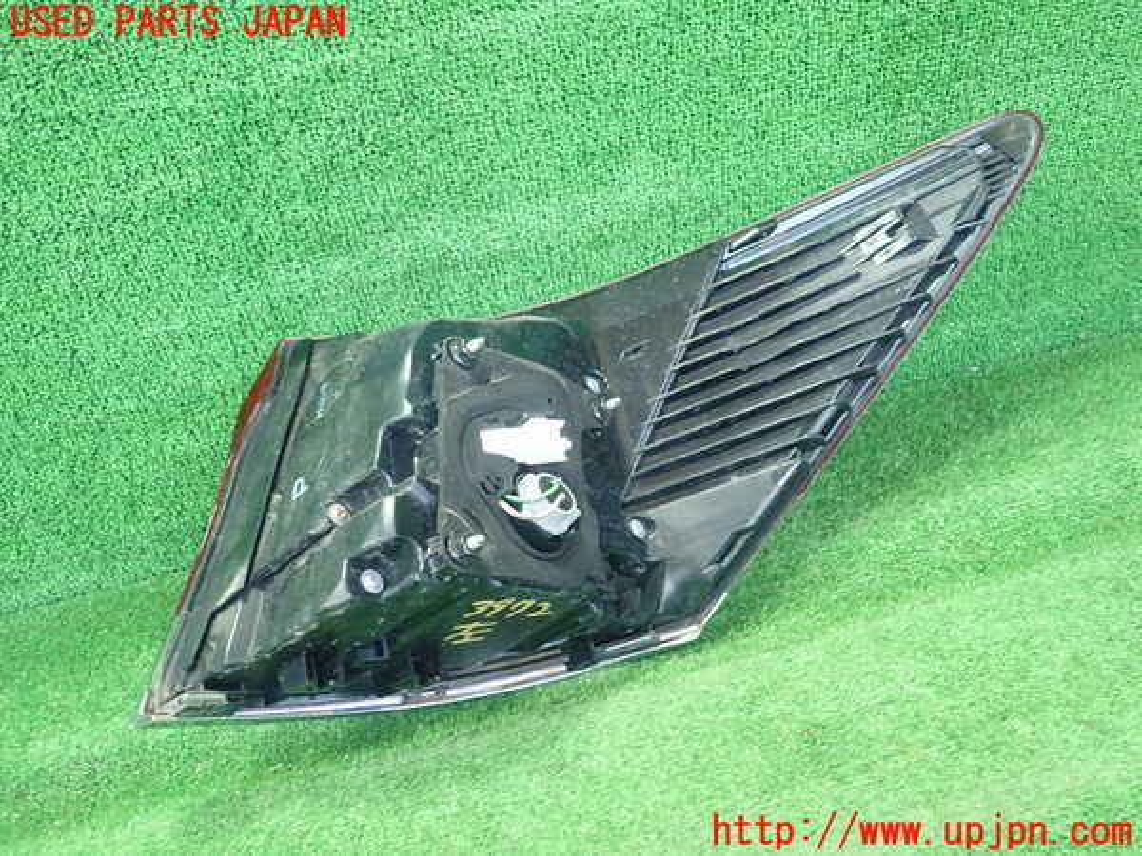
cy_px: 428
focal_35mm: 30
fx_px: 990
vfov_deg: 46.8
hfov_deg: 60.0
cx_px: 571
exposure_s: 1/125
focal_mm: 5.5
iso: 800
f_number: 2.3
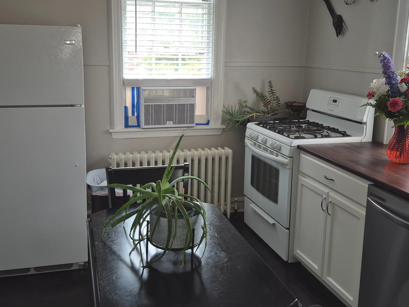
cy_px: 128
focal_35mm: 36
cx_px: 184
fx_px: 425
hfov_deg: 51.3
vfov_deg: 39.5
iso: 32
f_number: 1.8
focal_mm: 5.4
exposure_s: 1/60
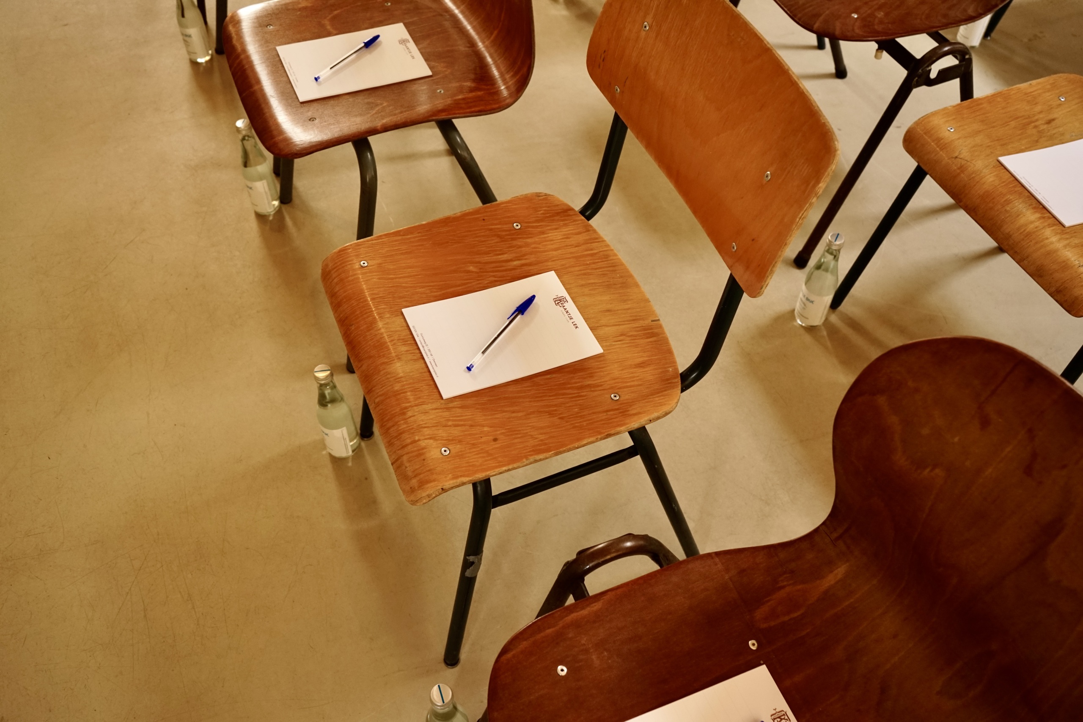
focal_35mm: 31
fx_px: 933
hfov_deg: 60.3
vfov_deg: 42.3
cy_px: 361
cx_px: 542
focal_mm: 31
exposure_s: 1/125
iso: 2500
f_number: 5.6
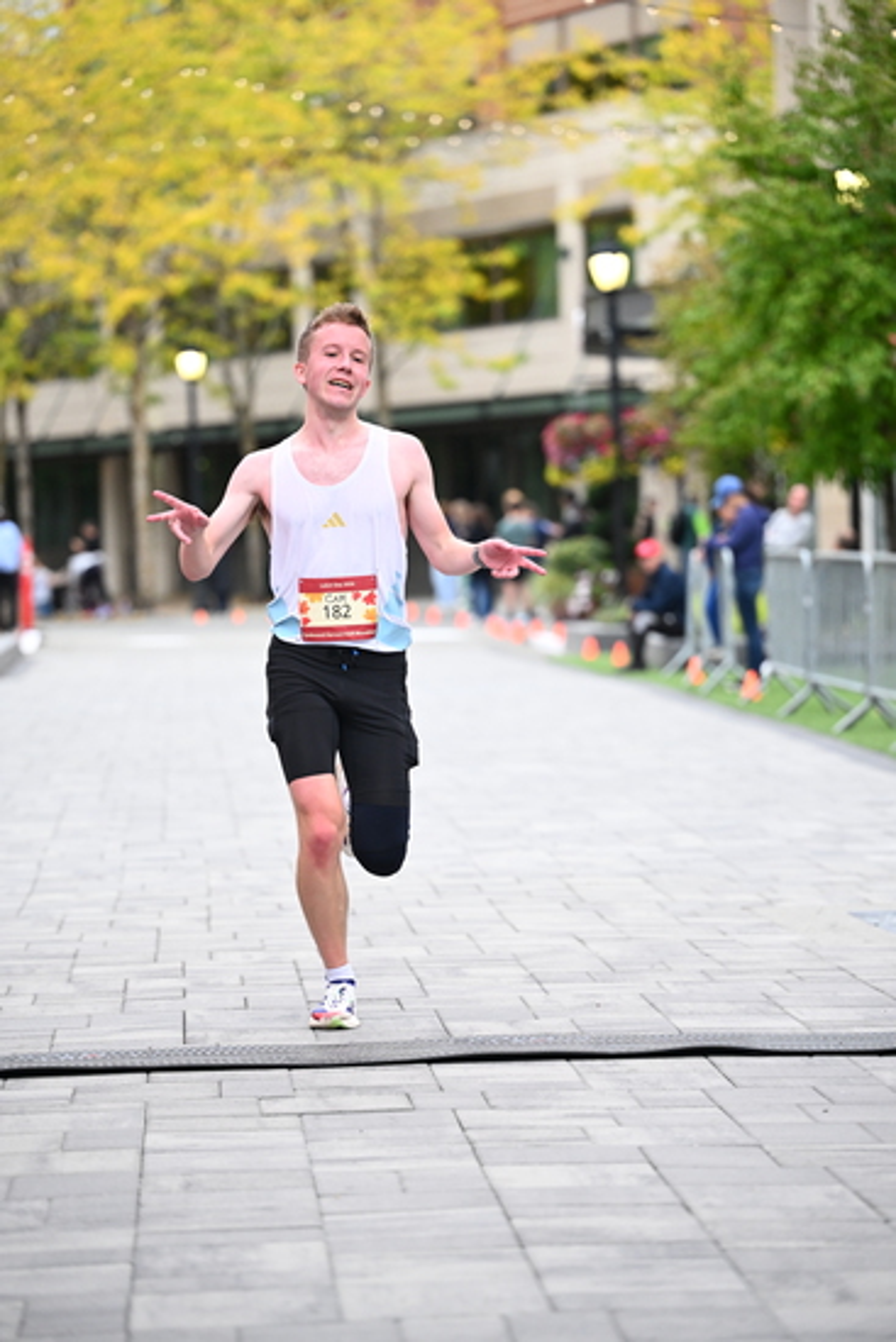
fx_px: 4477
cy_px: 671
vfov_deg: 17.1
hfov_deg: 11.4
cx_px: 448
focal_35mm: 120
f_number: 2.8
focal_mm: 120
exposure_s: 1/1250
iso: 1600
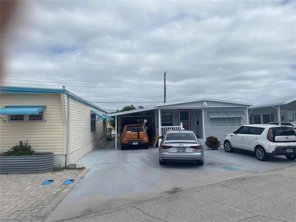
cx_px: 148
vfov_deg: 53.1
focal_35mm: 26
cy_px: 111
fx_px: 222
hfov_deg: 67.3
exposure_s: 1/6410
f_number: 1.8
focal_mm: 4.25
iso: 32
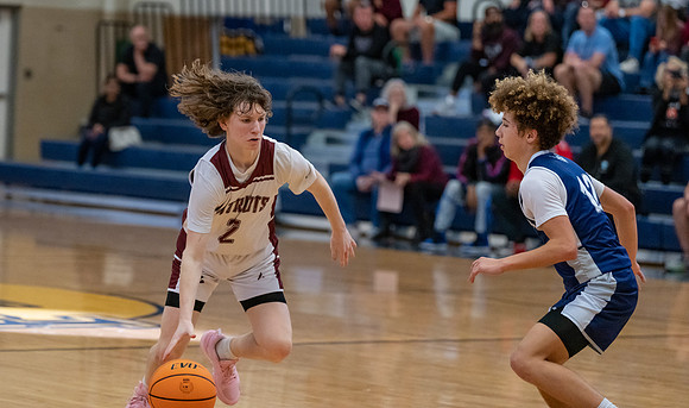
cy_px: 130
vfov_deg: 8.1
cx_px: 272
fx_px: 2870
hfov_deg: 13.7
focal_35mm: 155
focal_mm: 124
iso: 5000
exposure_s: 1/1000
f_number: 2.8
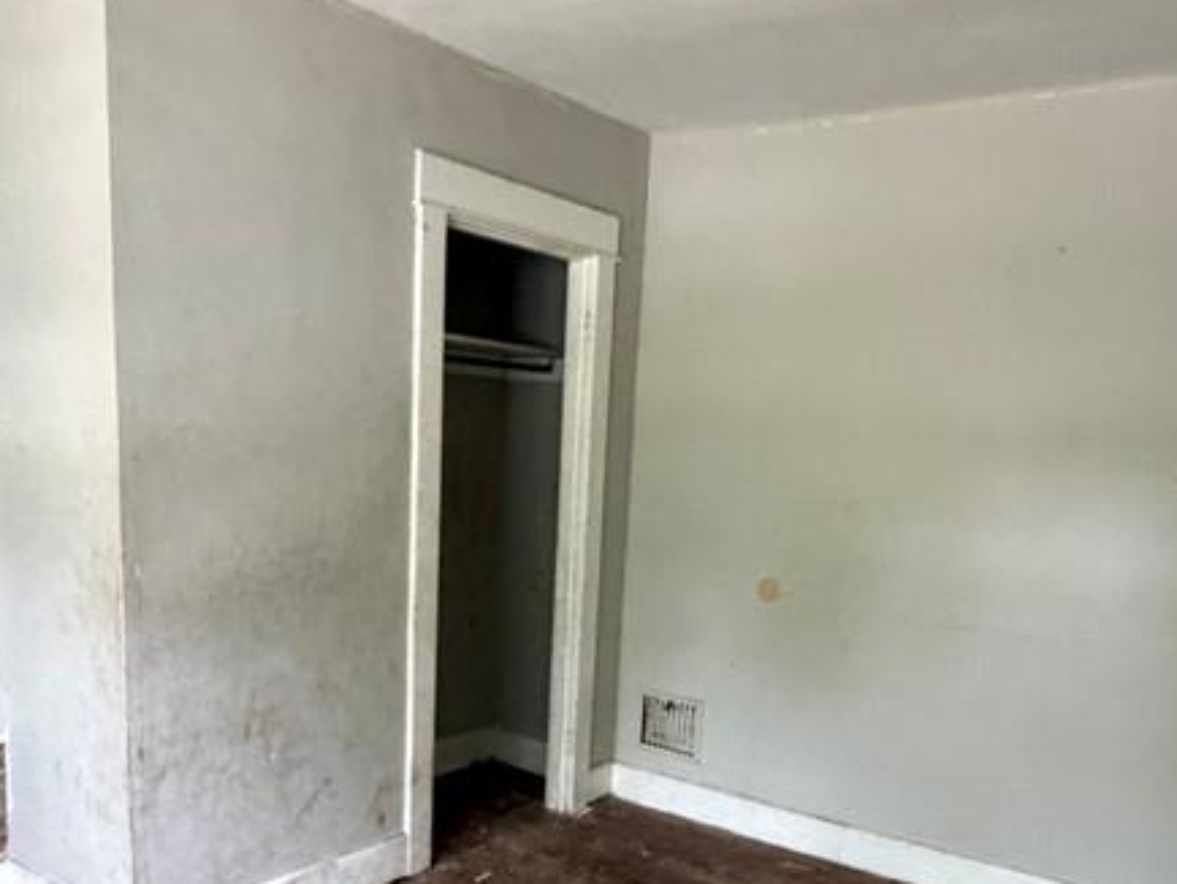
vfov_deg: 41.8
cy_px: 656
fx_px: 1123
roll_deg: -4.7
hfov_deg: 55.3
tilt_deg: -9.9
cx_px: 599
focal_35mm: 33
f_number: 2.2
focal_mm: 2.22
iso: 640
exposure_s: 1/60
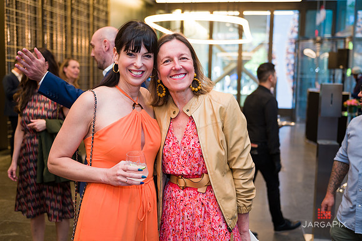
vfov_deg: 31.9
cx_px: 181
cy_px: 120
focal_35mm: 42
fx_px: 422
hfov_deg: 46.4
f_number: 3.2
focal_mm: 42
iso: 400
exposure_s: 1/200
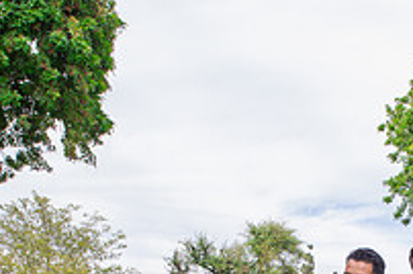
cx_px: 346
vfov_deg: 18.0
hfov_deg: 28.5
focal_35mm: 69
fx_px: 790
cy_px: 380
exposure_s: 1/250
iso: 400
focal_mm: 24
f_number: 7.1
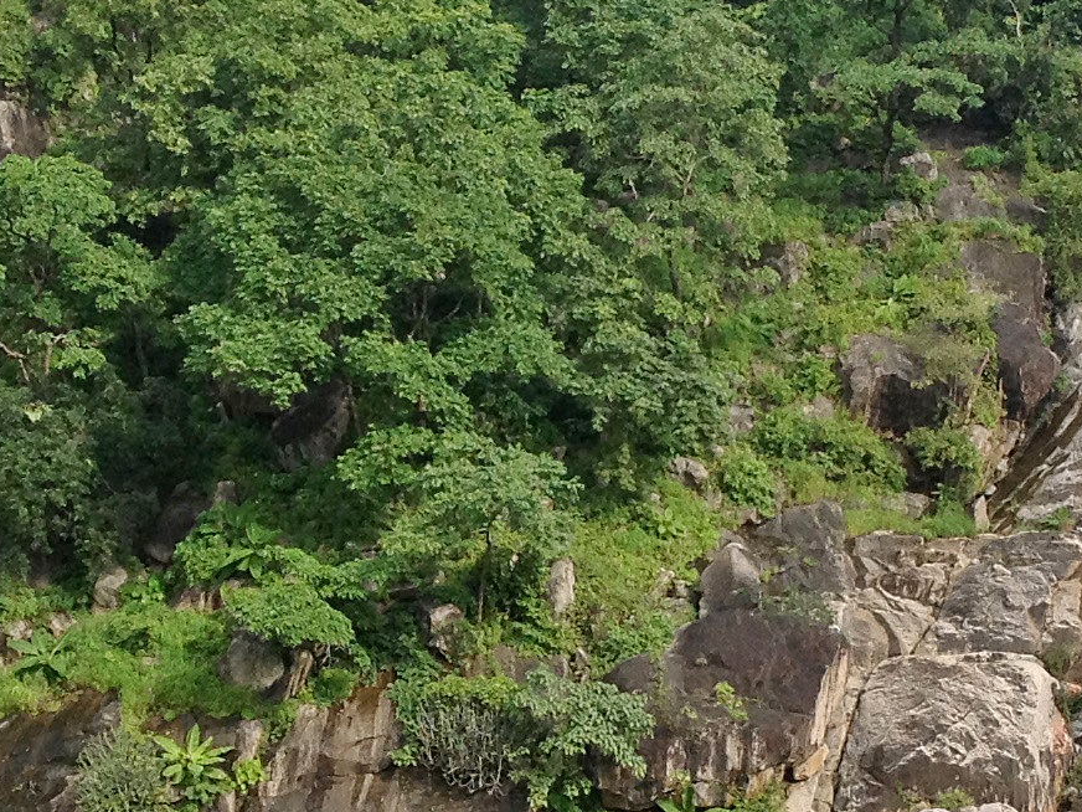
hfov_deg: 15.1
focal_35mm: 131
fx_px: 4095
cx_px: 530
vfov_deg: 11.3
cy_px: 644
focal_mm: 4.28
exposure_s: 1/1022
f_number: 2.4
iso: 50
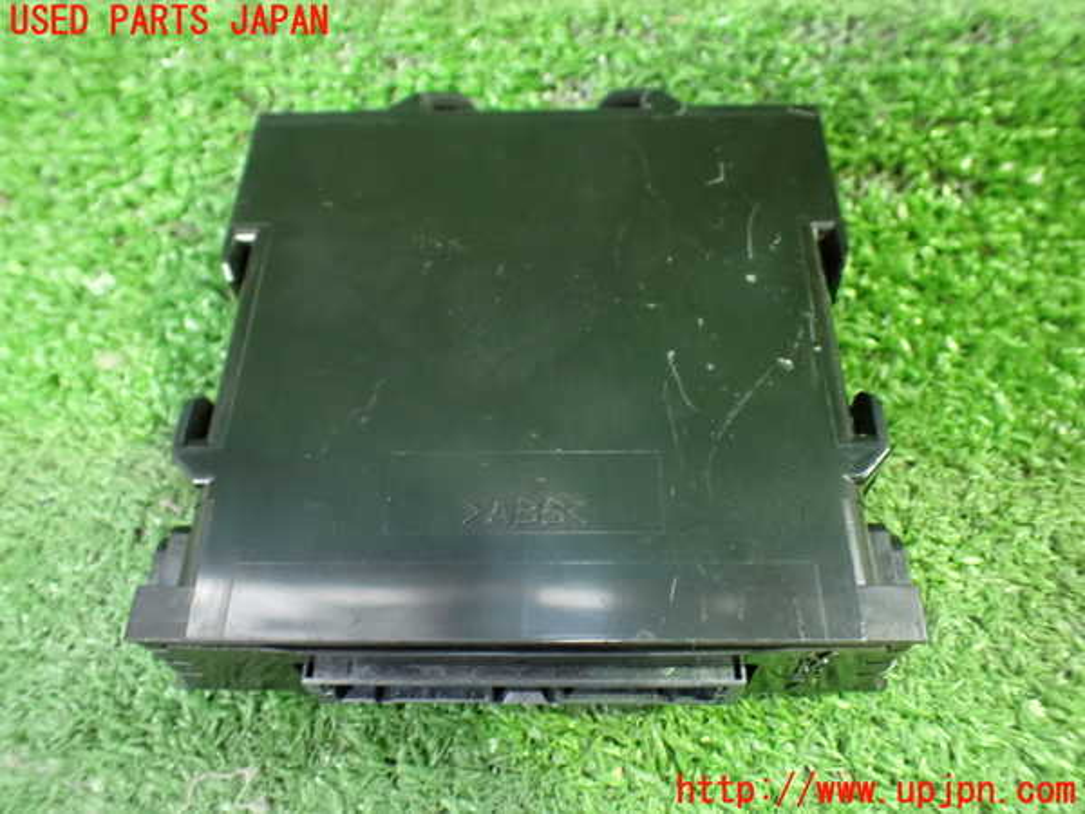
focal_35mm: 30
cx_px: 542
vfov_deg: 46.8
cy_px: 407
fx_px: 940
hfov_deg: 60.0
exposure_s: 1/30
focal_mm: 5.4
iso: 1250
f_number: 2.3
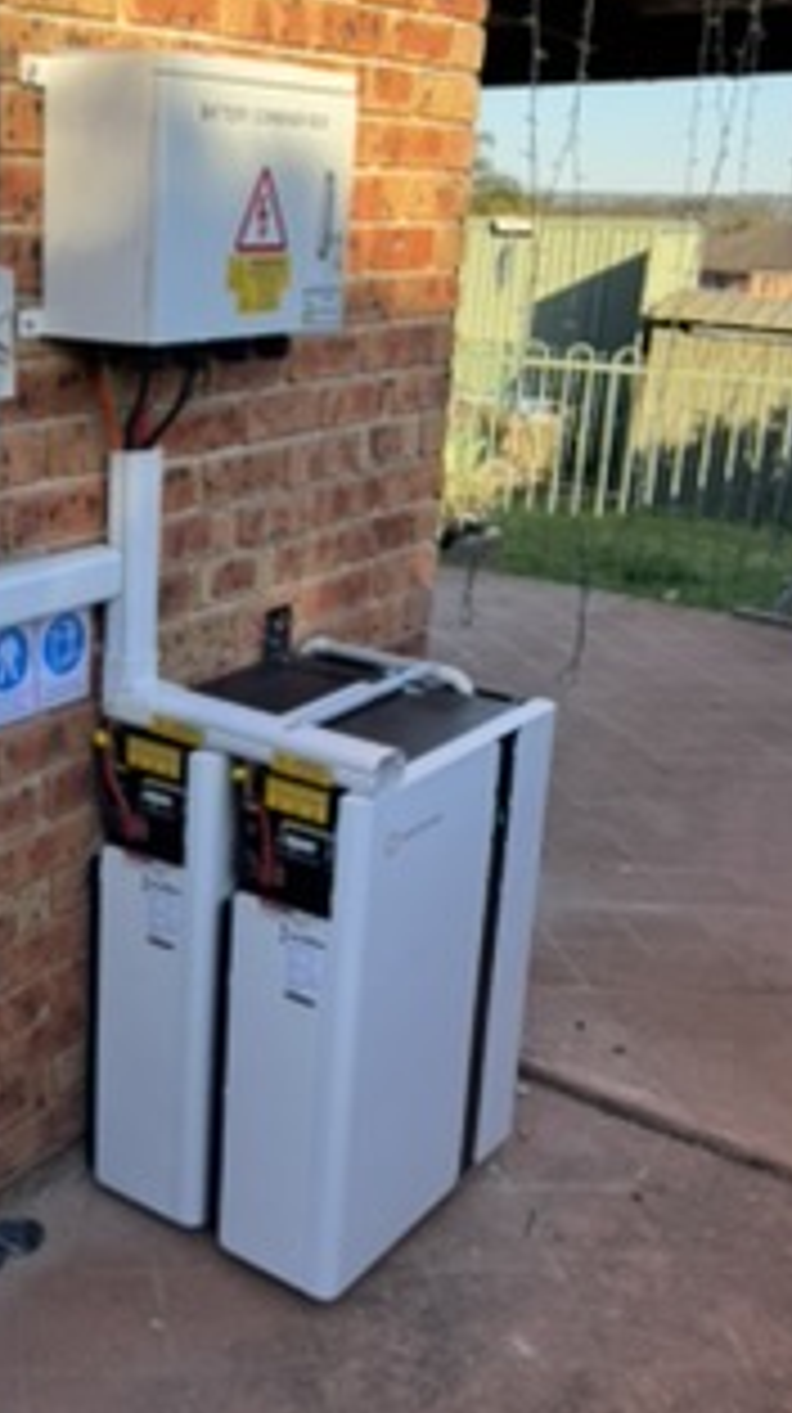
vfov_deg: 50.5
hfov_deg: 28.4
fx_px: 1497
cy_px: 662
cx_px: 68
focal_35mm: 40
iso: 80
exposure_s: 1/1366
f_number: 1.78
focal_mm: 6.76
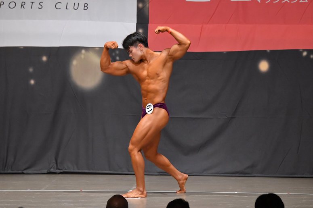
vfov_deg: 6.3
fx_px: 1886
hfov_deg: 9.5
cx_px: 156
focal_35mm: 217
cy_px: 104
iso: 6400
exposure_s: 1/400
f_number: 5.6
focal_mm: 145
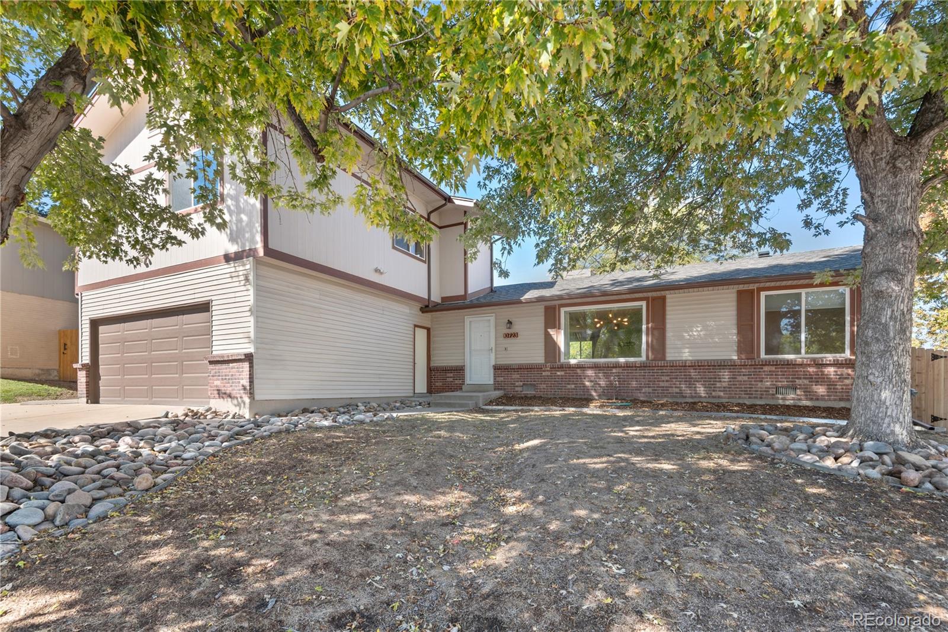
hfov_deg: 96.7
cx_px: 474
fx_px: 421
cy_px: 316
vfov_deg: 73.8
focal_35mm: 16
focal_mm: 16
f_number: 8
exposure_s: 1/10
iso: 125
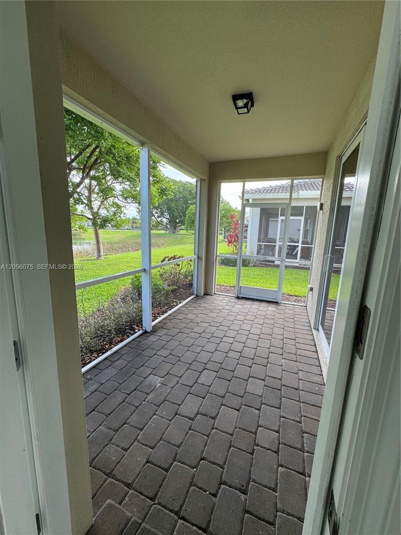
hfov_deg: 85.7
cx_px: 200
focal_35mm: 14
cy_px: 268
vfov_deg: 102.1
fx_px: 216
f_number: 2.2
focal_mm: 2.22
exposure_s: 1/99
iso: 50
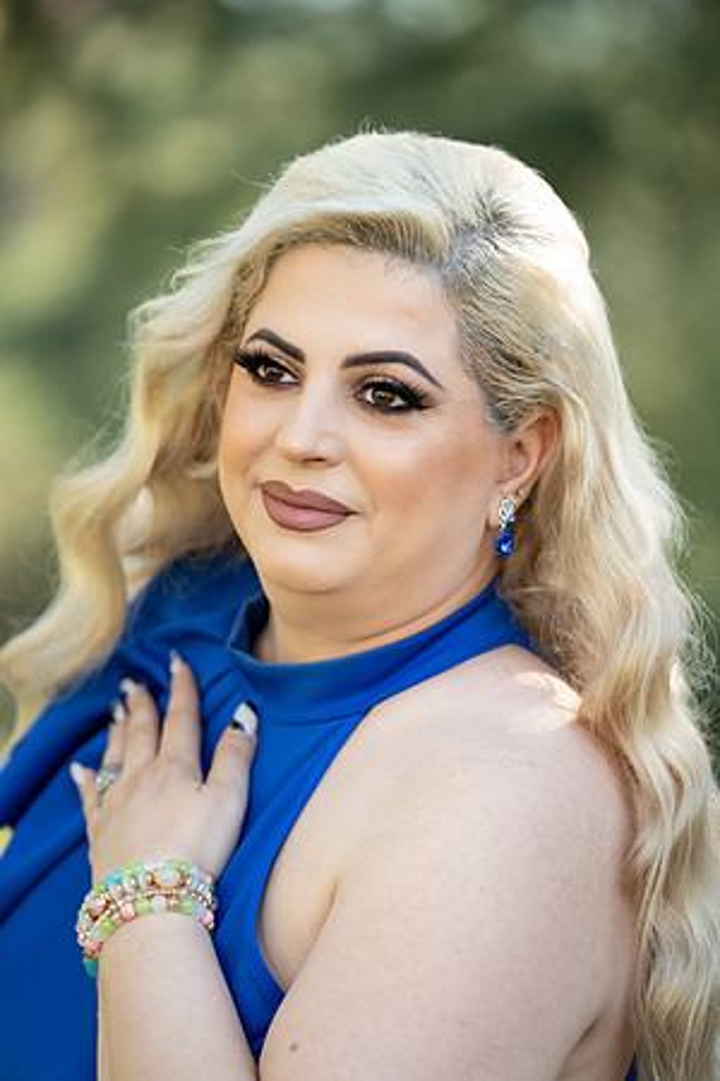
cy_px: 540
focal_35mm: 149
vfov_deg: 13.8
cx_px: 360
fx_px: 4470
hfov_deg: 9.2
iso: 400
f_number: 2.8
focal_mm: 149
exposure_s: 1/200
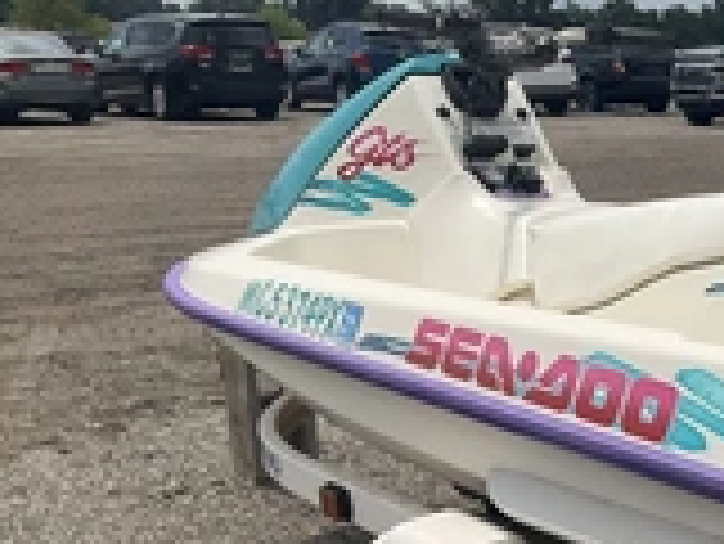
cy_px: 432
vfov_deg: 20.3
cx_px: 782
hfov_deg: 25.2
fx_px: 1507
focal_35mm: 72
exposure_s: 1/4065
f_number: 1.8
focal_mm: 3
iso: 25
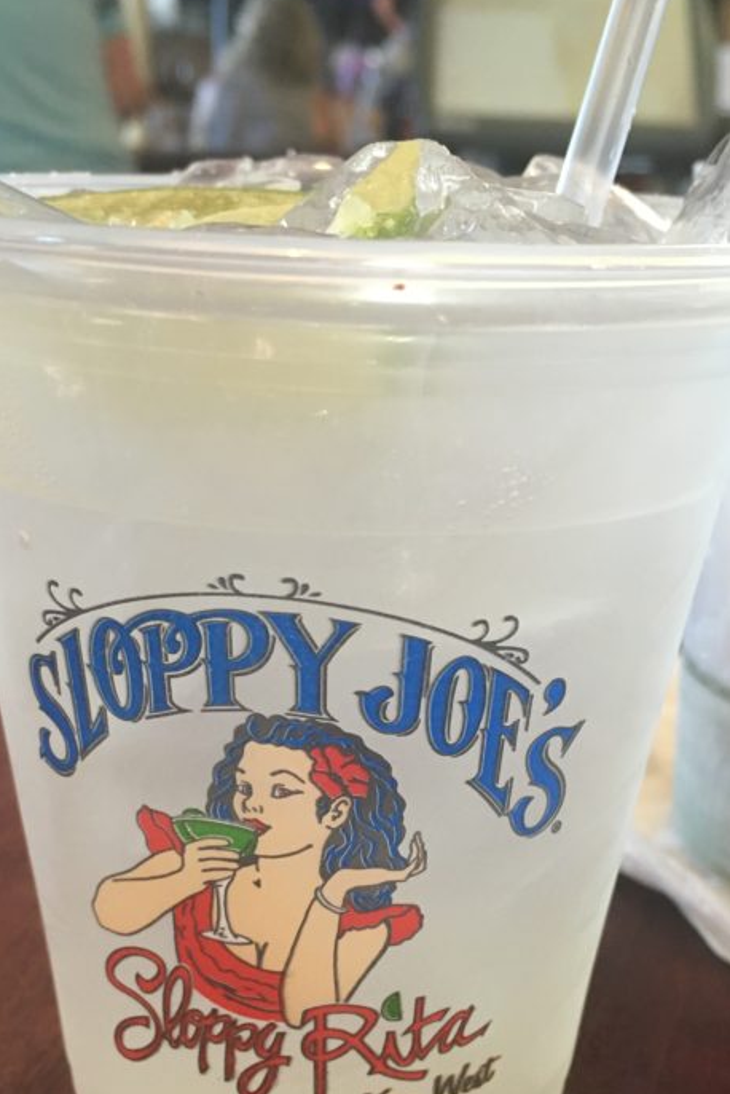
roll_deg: -0.9
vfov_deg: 43.3
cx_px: 354
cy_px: 678
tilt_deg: -23.4
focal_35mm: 45
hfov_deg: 29.9
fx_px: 1367
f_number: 2.2
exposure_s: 1/30
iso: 100
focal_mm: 4.15
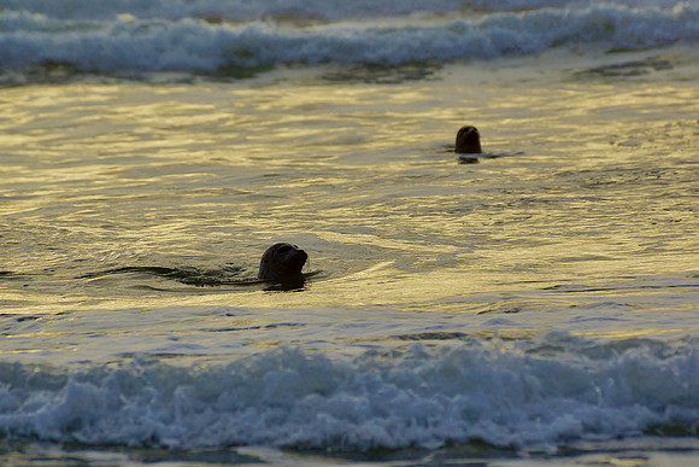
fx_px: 8739
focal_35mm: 450
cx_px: 350
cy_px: 234
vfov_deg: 3.1
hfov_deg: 4.6
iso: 100
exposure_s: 1/800
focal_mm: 300
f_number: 7.1
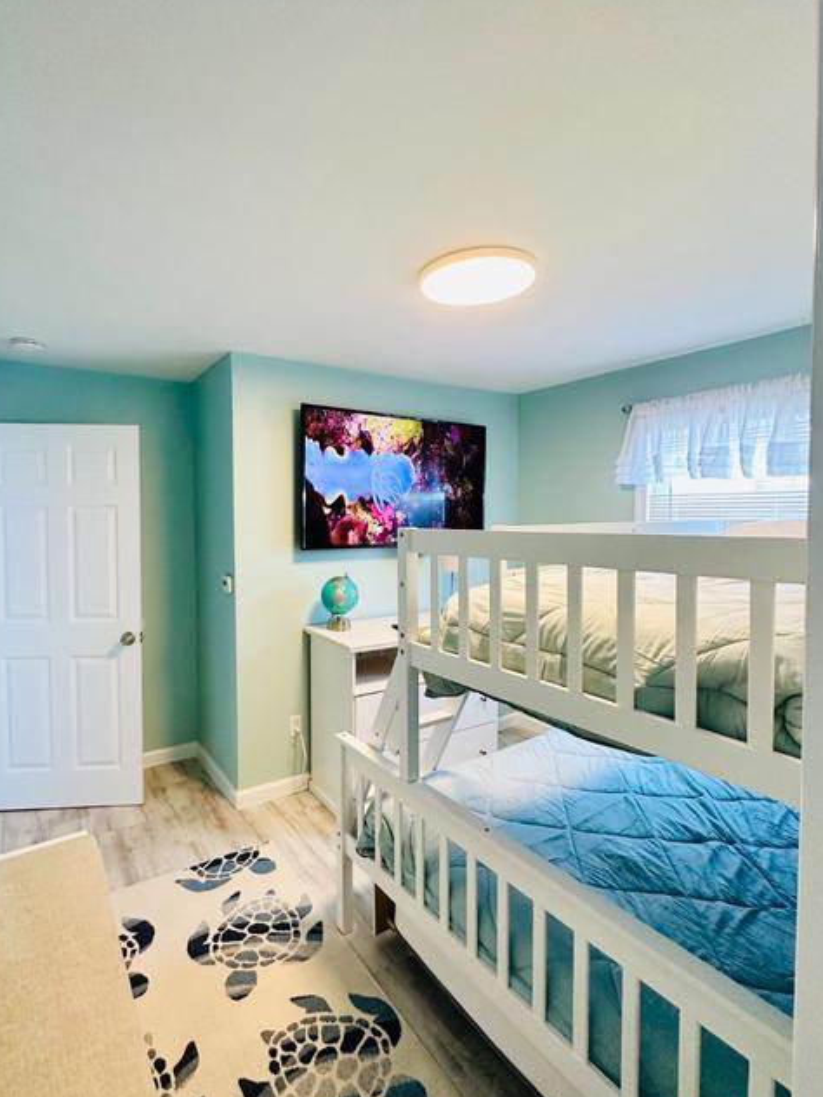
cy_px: 535
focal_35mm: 17
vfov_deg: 91.0
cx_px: 340
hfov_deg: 74.1
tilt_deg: -0.8
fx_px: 539
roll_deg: +0.1
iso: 250
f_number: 2.2
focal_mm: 2.22
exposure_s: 1/120
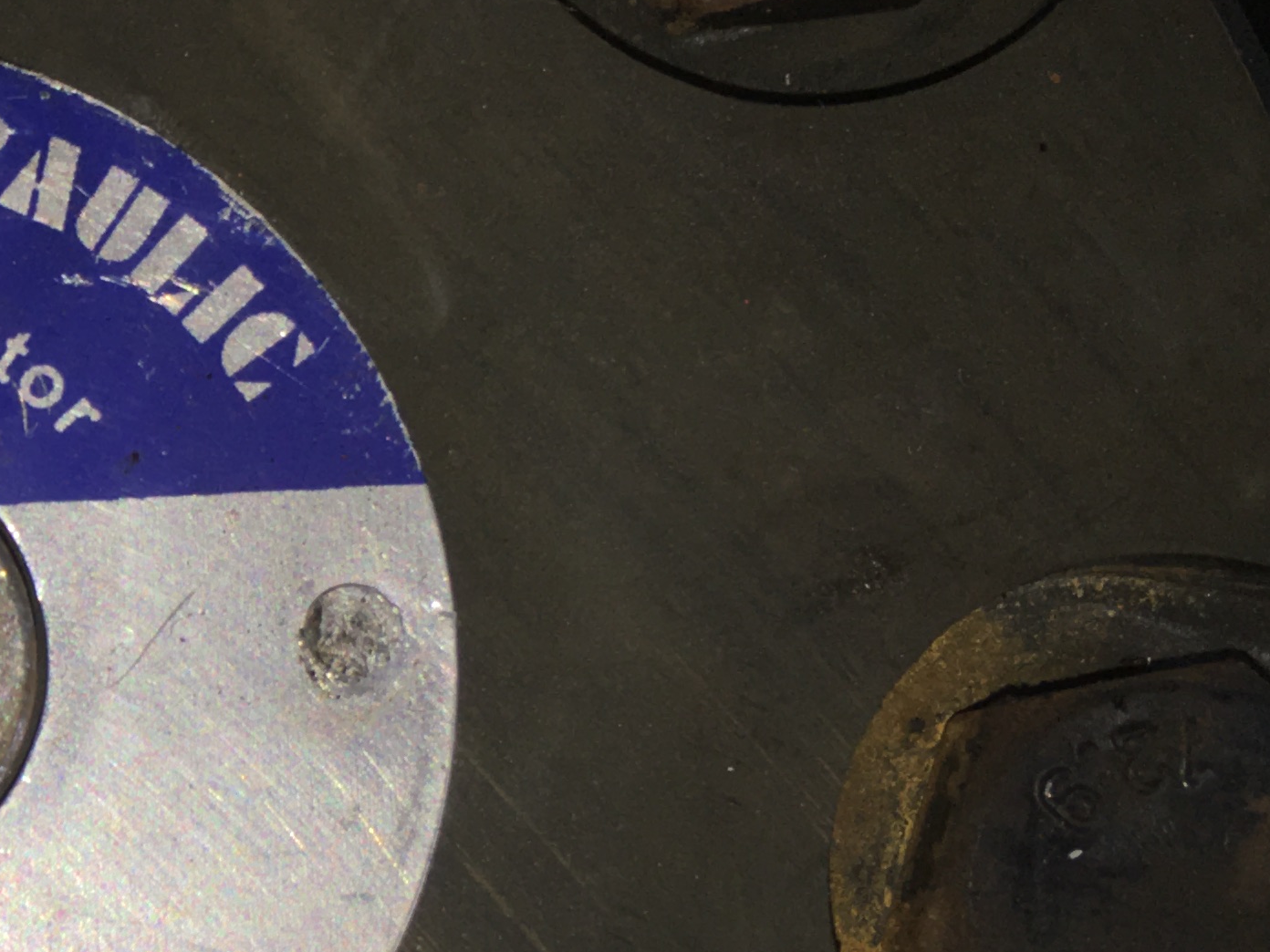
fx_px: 3082
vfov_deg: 17.5
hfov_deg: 21.1
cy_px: 652
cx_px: -387
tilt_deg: -84.4
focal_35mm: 84
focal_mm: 4.15
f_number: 2.2
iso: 25
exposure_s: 1/450
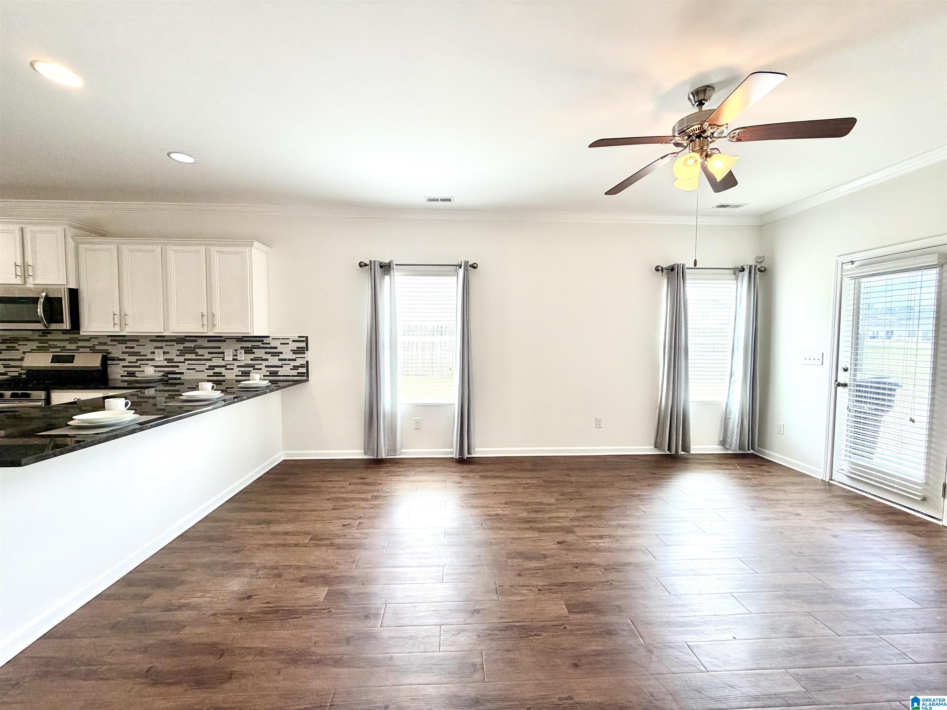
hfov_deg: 102.1
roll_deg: +0.3
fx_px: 383
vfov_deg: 85.7
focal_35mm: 14
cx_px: 474
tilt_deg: -2.7
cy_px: 355
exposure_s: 1/120
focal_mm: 2.22
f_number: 2.2
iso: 100
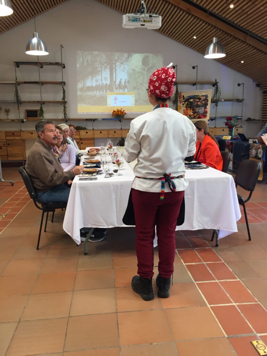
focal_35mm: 29
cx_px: 134
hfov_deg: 48.2
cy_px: 178
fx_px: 298
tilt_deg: -10.2
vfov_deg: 61.7
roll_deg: +0.5
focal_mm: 4.15
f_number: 2.2
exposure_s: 1/30
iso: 32
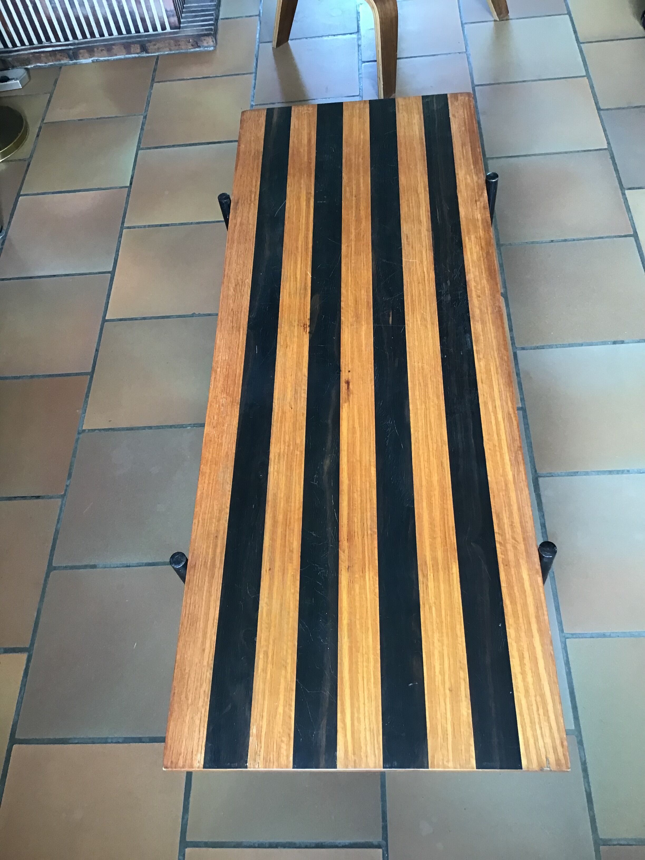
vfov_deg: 58.4
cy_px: 430
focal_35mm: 31
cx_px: 322
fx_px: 770
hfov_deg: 45.4
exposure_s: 1/33
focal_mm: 3.3
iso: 100
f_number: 2.4
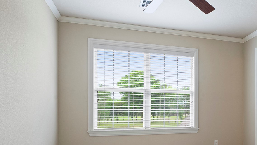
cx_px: 187
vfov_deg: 37.7
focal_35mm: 30
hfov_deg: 61.4
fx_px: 204
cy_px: 114
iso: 200
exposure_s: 1/6
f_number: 9
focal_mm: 16
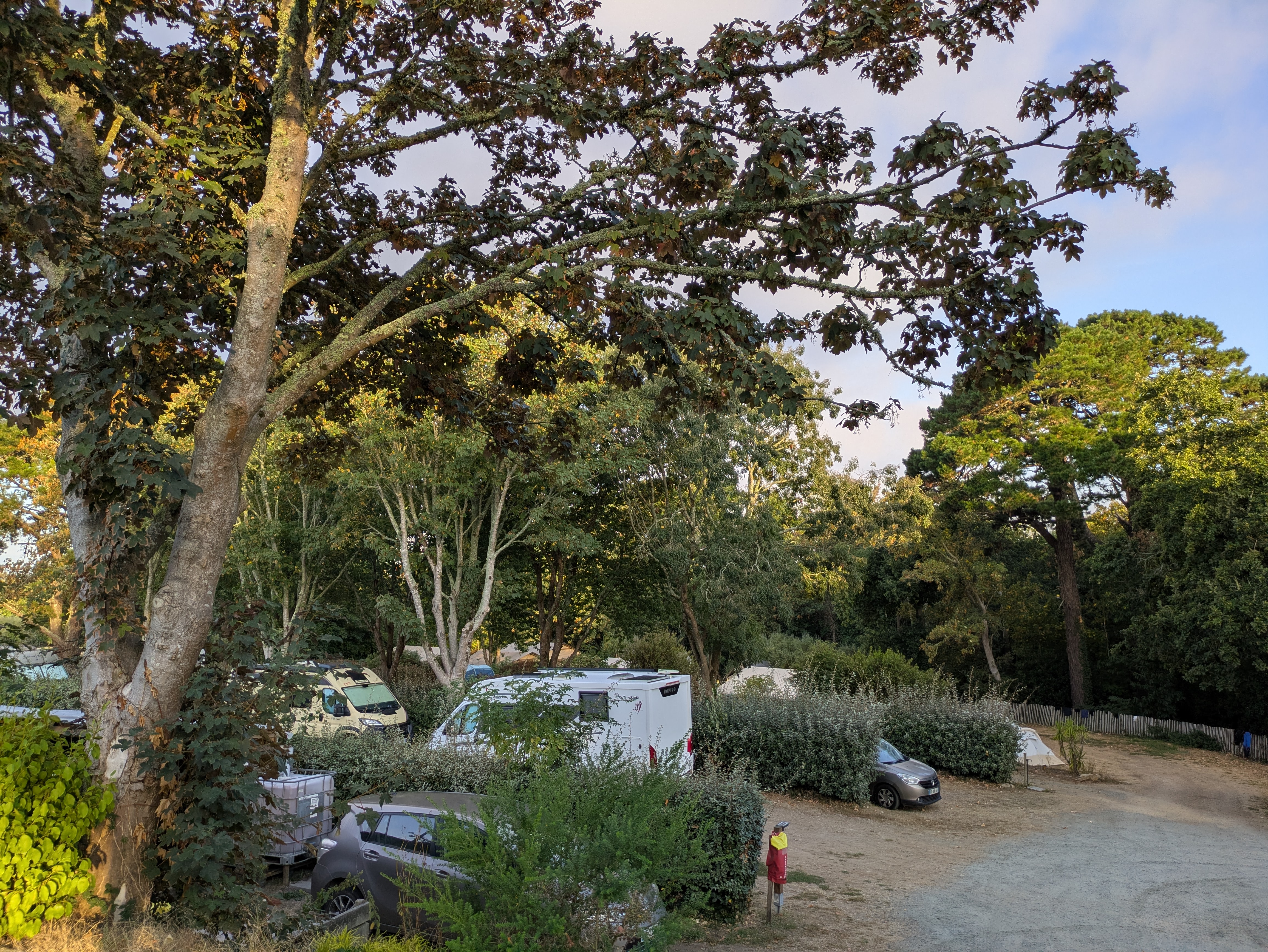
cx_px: 634
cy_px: 476
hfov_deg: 69.4
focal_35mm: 25
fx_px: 916
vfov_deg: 54.9
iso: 49
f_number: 1.89
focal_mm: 5.43
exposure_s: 1/386
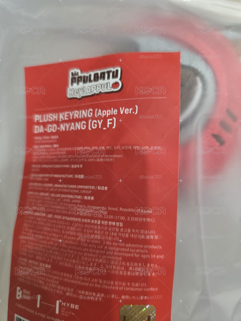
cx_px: 120
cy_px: 160
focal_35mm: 23
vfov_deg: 73.9
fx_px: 214
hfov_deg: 58.9
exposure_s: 1/53
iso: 160
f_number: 1.7
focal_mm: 6.3
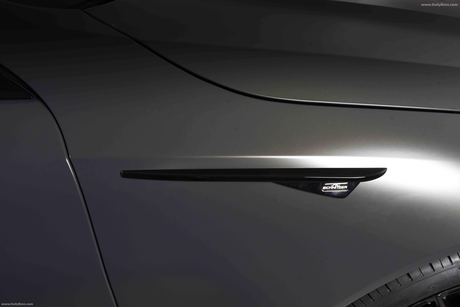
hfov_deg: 73.7
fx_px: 307
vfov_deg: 53.2
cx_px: 230
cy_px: 154
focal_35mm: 24
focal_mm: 24
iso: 1250
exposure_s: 1/125
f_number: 11
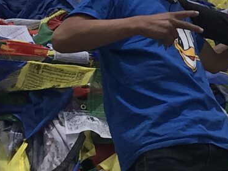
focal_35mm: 192
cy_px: 78
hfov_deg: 10.3
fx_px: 1265
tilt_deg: +14.8
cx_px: 139
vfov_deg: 7.7
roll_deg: +0.3
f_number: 1.8
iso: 25
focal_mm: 3.99
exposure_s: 1/7407
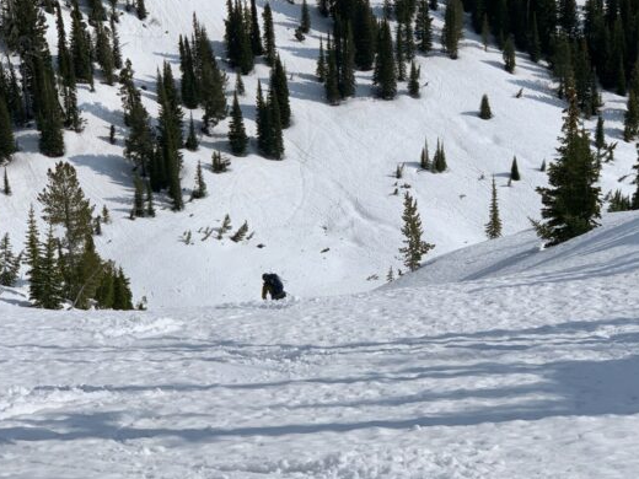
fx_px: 1477
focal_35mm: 80
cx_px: 378
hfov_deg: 24.4
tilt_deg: -22.3
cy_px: 163
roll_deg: +0.9
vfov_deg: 18.4
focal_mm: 6
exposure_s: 1/3425
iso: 16
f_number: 2.4
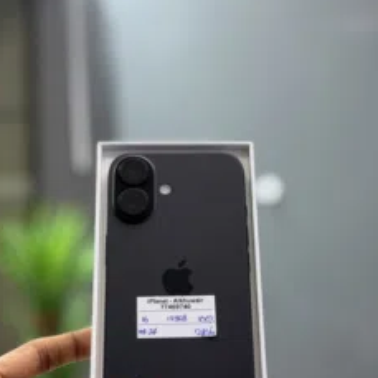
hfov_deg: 23.3
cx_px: 158
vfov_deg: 23.3
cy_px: 216
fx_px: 914
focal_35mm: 74
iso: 64
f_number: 1.78
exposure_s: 1/50
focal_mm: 6.76
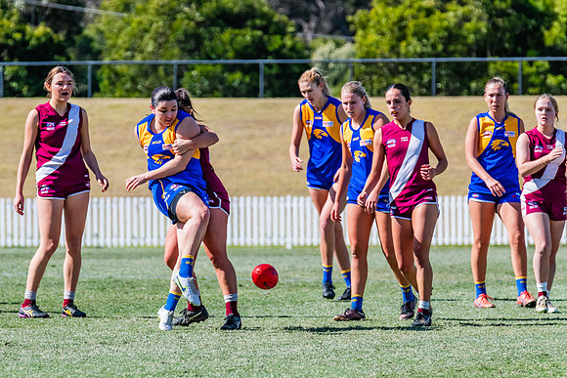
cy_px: 197
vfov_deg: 3.0
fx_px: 7311
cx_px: 203
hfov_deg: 4.4
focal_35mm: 464
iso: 800
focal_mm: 360
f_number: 10
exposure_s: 1/1600
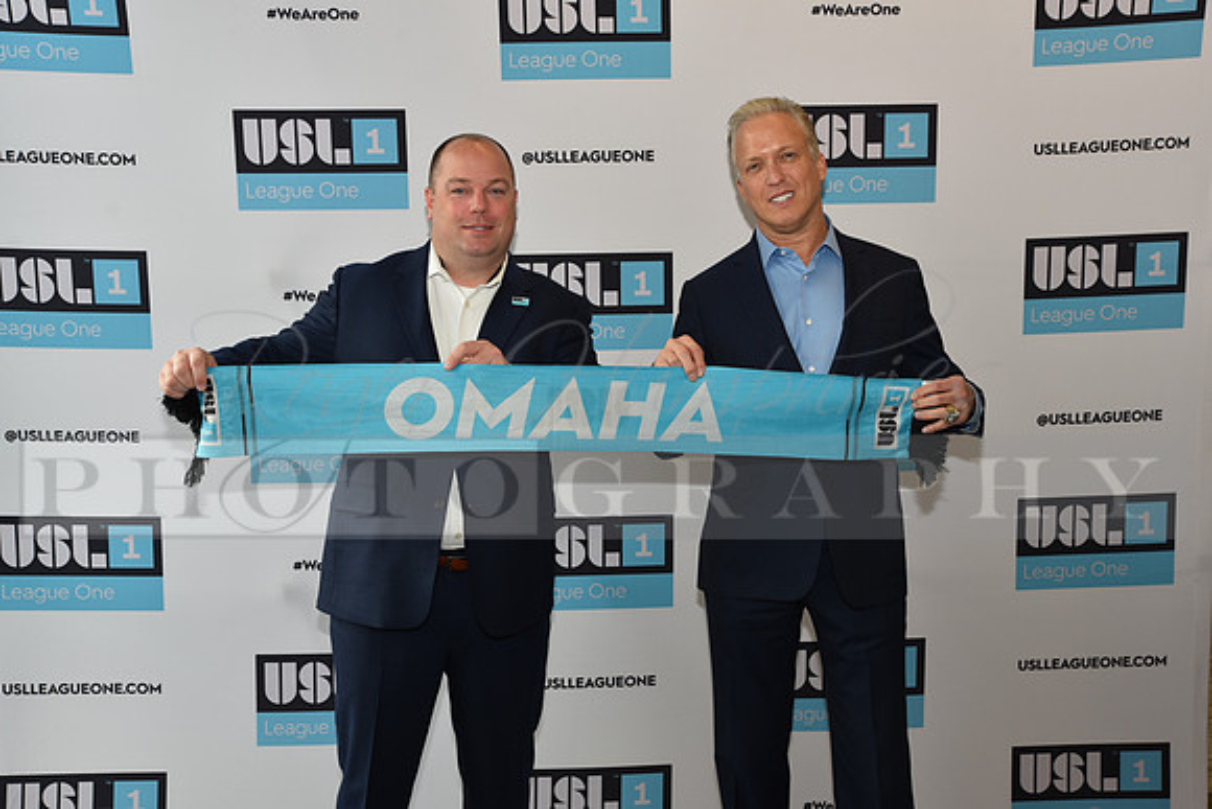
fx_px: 1347
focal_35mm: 40
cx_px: 606
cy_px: 404
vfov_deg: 33.4
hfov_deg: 48.4
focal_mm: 40
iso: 400
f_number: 5.6
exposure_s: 1/60
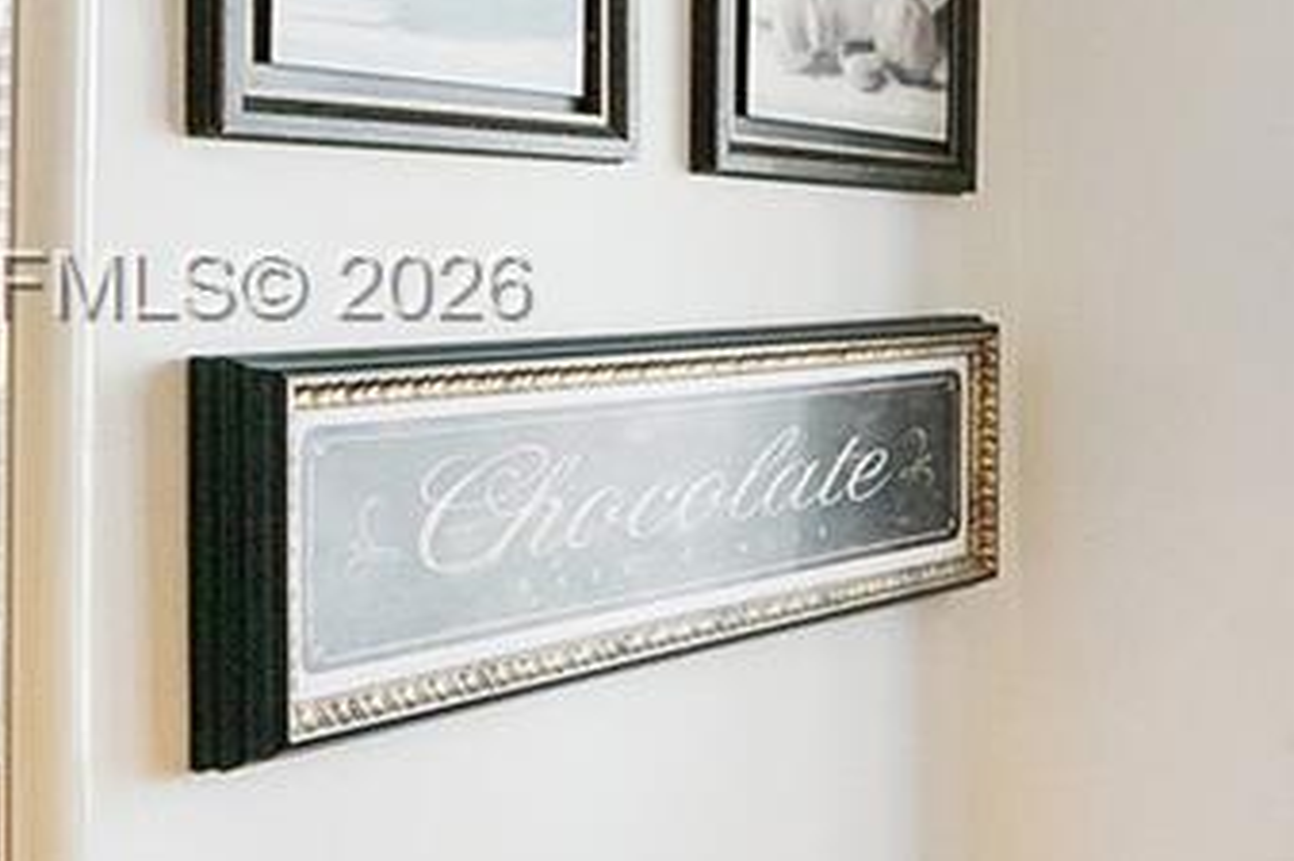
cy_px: 291
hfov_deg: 19.8
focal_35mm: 71
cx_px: 2400
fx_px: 2551
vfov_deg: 19.1
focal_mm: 10
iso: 500
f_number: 8
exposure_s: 1/160
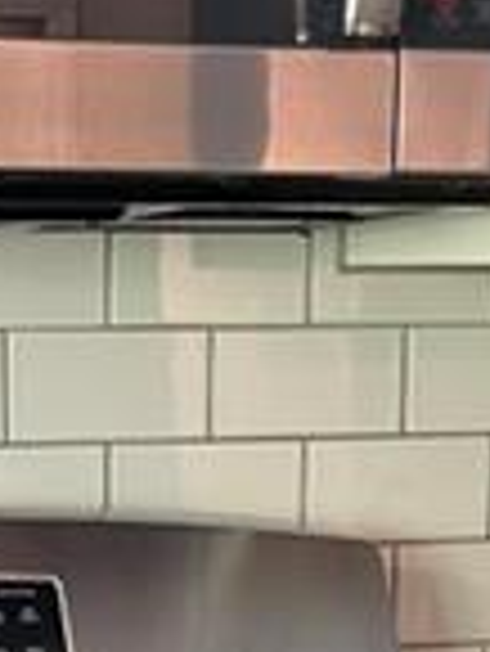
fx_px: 2601
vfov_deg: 13.3
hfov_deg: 10.7
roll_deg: +0.2
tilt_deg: -15.9
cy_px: 1043
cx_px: 112
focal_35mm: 138
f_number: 1.6
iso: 400
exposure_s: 1/40
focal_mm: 4.2
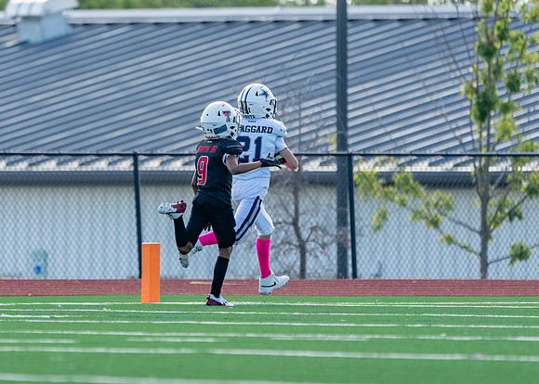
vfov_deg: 2.3
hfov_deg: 3.2
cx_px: 157
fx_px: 9623
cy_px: 172
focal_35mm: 629
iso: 500
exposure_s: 1/1250
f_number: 5.6
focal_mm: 400
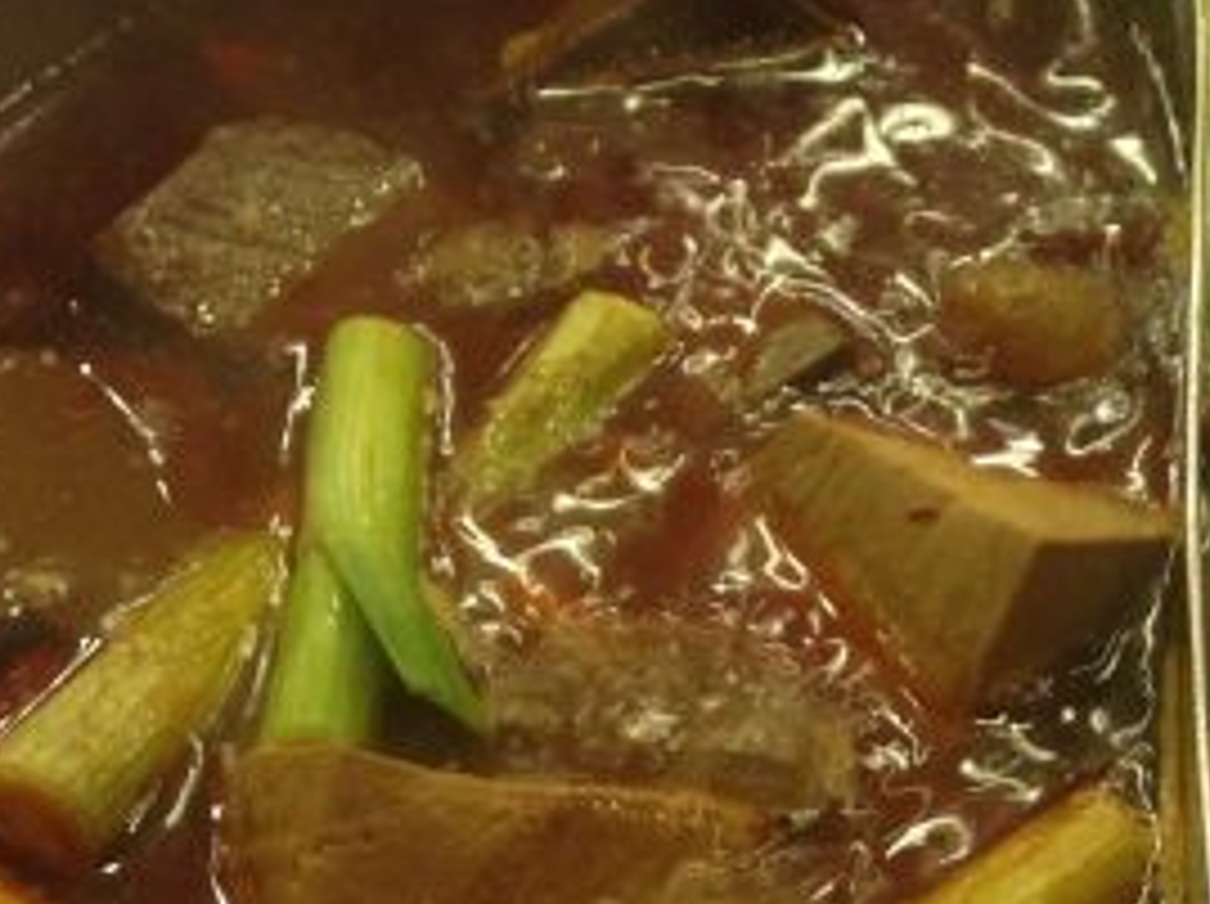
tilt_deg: -50.4
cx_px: 1219
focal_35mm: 86
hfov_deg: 21.9
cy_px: 911
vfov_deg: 16.7
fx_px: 3002
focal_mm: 4.12
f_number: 2.4
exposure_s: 1/20
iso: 125
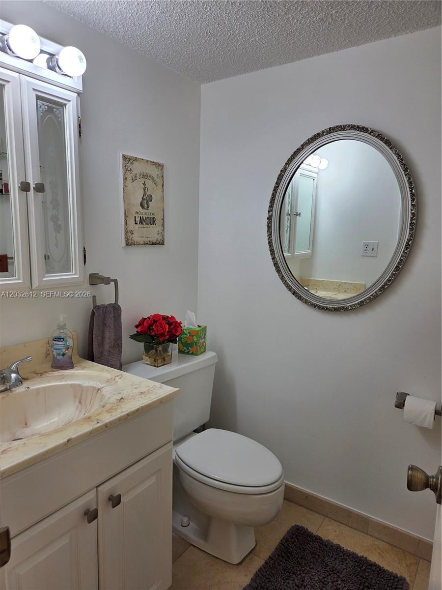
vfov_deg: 73.9
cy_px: 295
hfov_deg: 58.9
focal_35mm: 23
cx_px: 221
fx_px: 392
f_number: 1.8
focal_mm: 5.4
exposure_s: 1/120
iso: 32
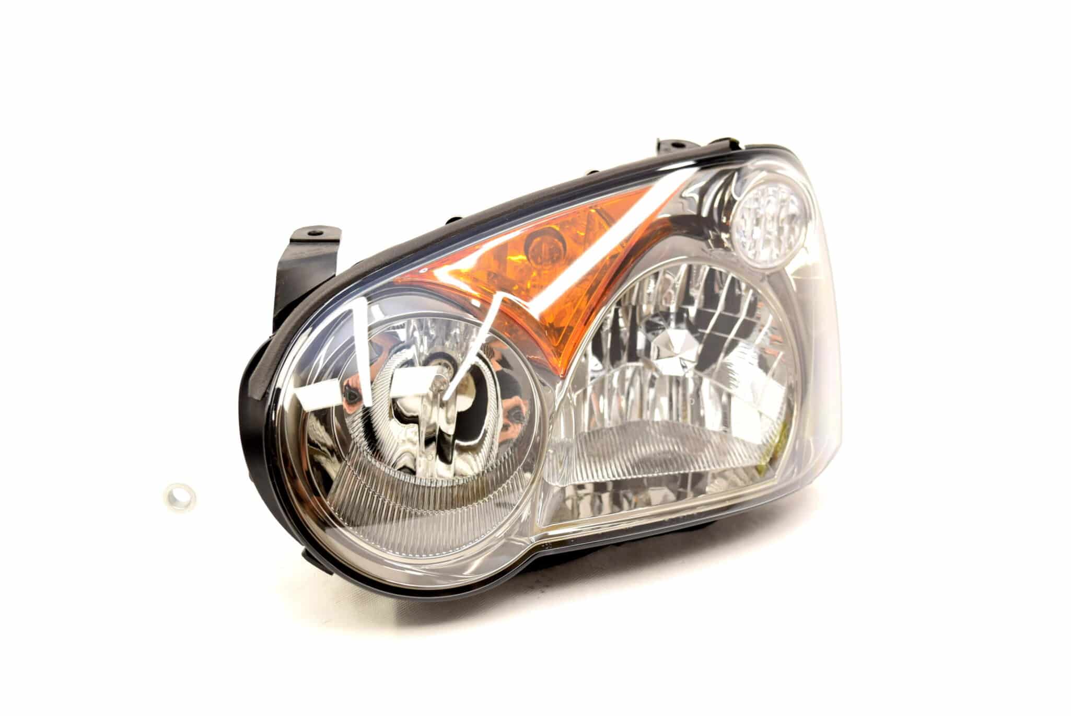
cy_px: 358
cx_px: 536
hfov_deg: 44.9
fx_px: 1295
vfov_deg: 30.9
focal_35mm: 44
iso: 400
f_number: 5.6
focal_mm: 29
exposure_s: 1/125
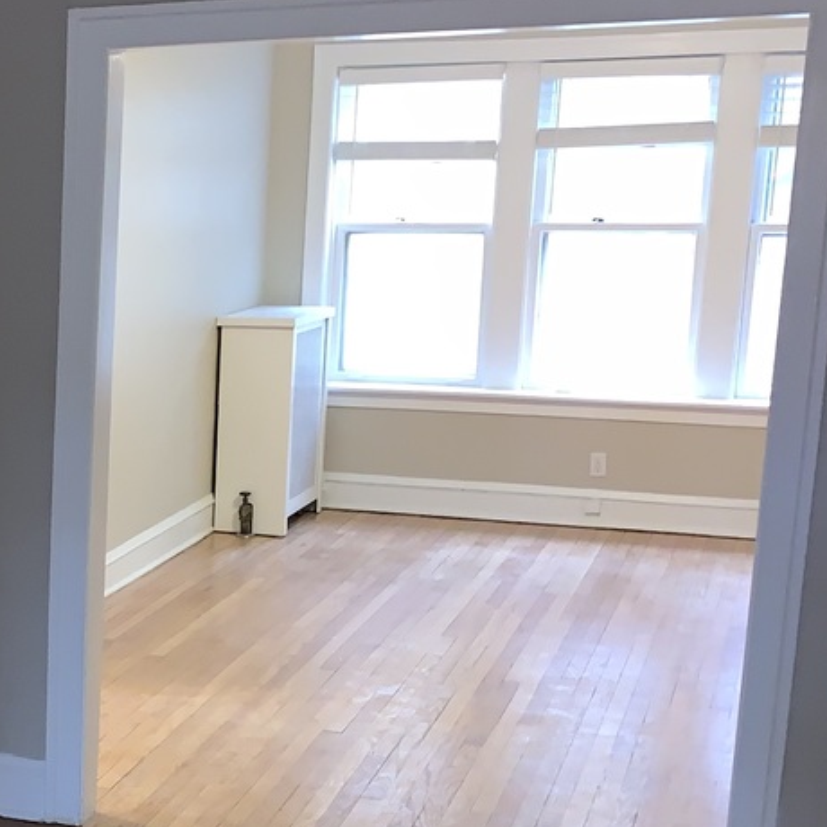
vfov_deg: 23.8
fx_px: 1946
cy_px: 586
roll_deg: +0.0
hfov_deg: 21.3
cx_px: -304
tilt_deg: -12.2
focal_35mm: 72
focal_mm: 4.25
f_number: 1.8
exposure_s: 1/11
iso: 160
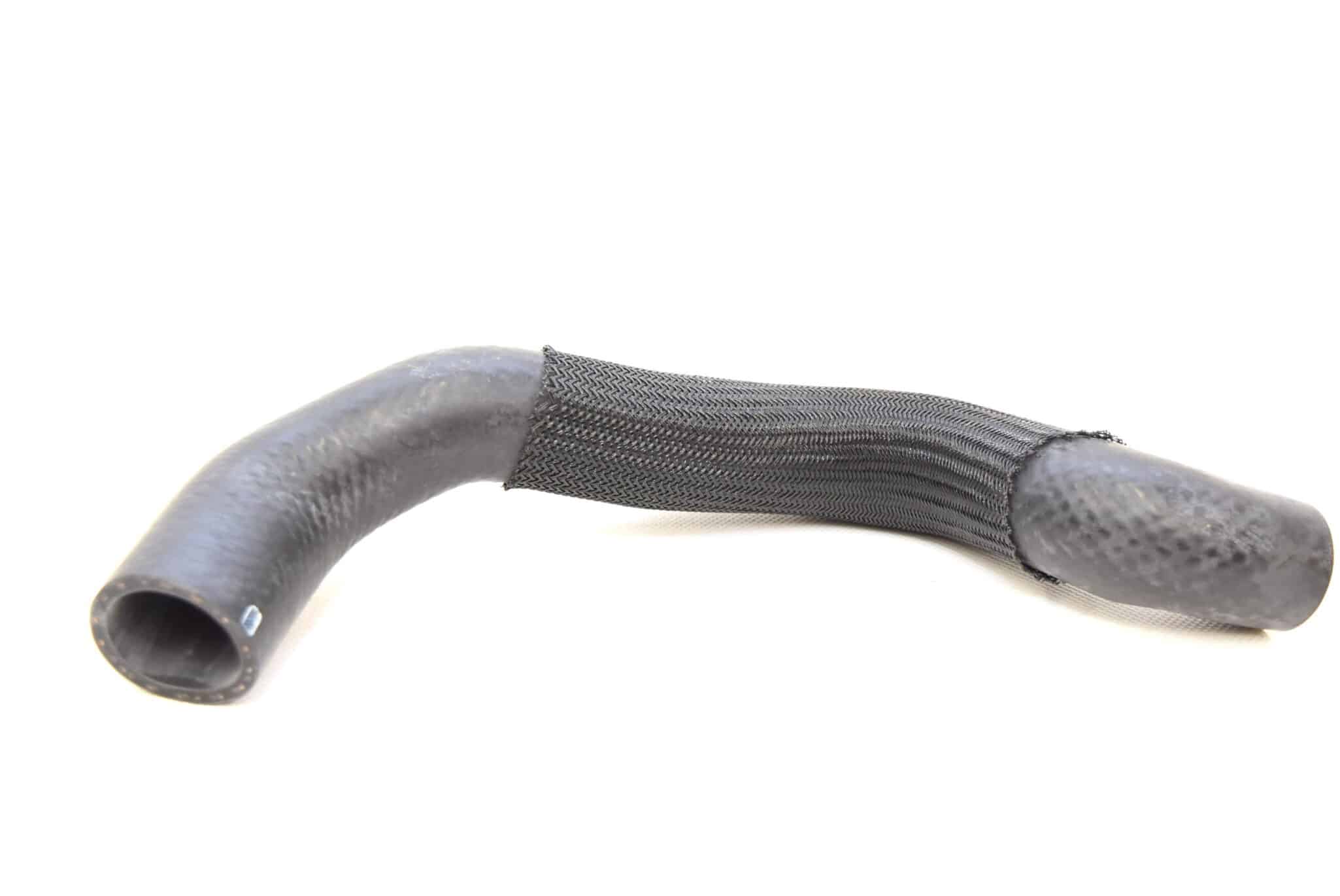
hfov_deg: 44.9
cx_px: 670
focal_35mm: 44
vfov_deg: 30.9
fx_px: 1620
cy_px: 448
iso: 400
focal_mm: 29
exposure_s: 1/100
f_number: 5
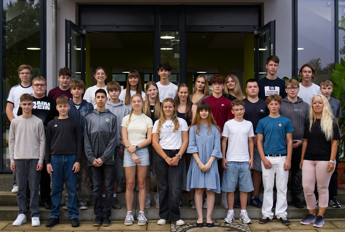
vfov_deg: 26.1
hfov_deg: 38.1
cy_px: 116
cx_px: 172
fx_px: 500
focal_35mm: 52
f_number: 4
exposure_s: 1/200
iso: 100
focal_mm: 35
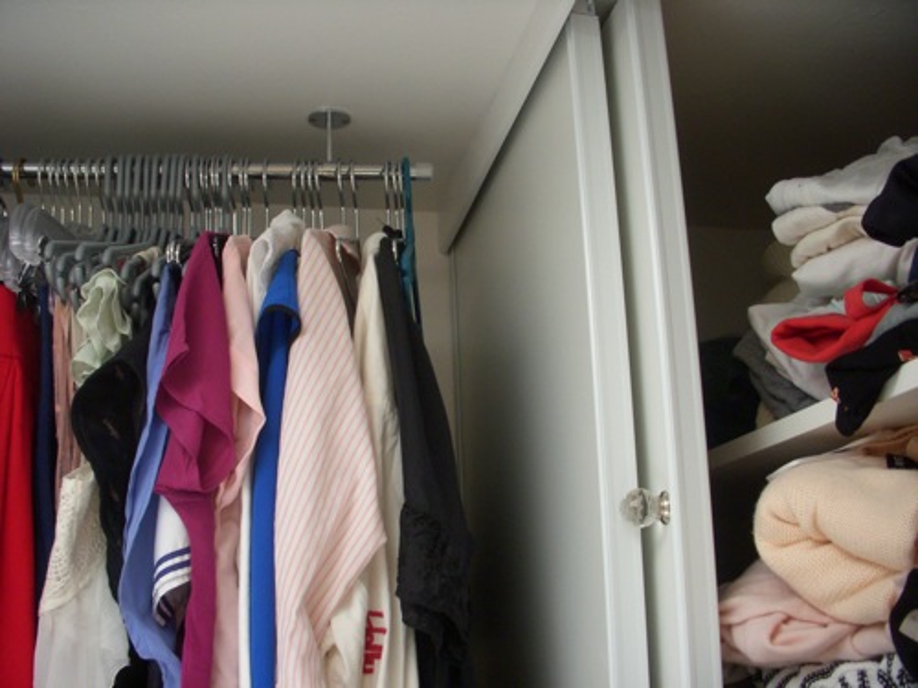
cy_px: 344
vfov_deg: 37.7
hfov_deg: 49.0
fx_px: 1008
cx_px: 459
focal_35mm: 38
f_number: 3.3
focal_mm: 6.3
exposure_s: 1/13
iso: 200
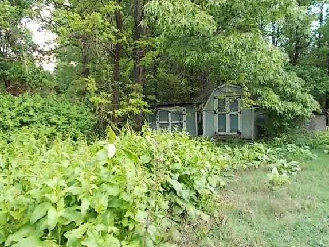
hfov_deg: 61.6
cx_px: 177
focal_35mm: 29
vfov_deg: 48.2
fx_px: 276
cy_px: 126
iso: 80
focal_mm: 4.6
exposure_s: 1/100
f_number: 3.2
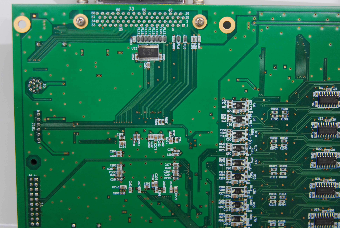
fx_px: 596
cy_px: 110
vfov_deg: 21.6
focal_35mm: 63
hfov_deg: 31.8
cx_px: 178
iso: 800
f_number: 3.2
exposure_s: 1/160
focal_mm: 38
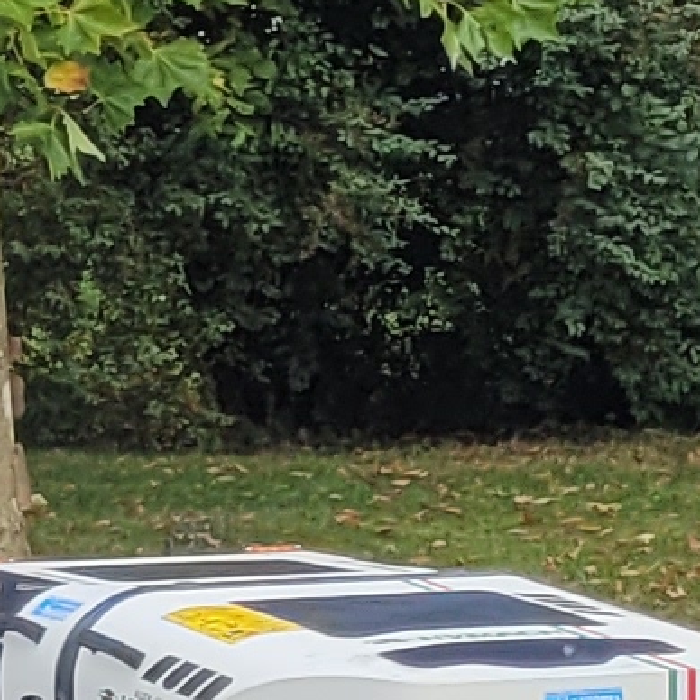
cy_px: 527
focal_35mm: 239
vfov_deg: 7.3
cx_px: -1445
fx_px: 5468
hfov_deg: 6.6
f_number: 1.8
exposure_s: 1/709
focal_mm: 5.4
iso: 40
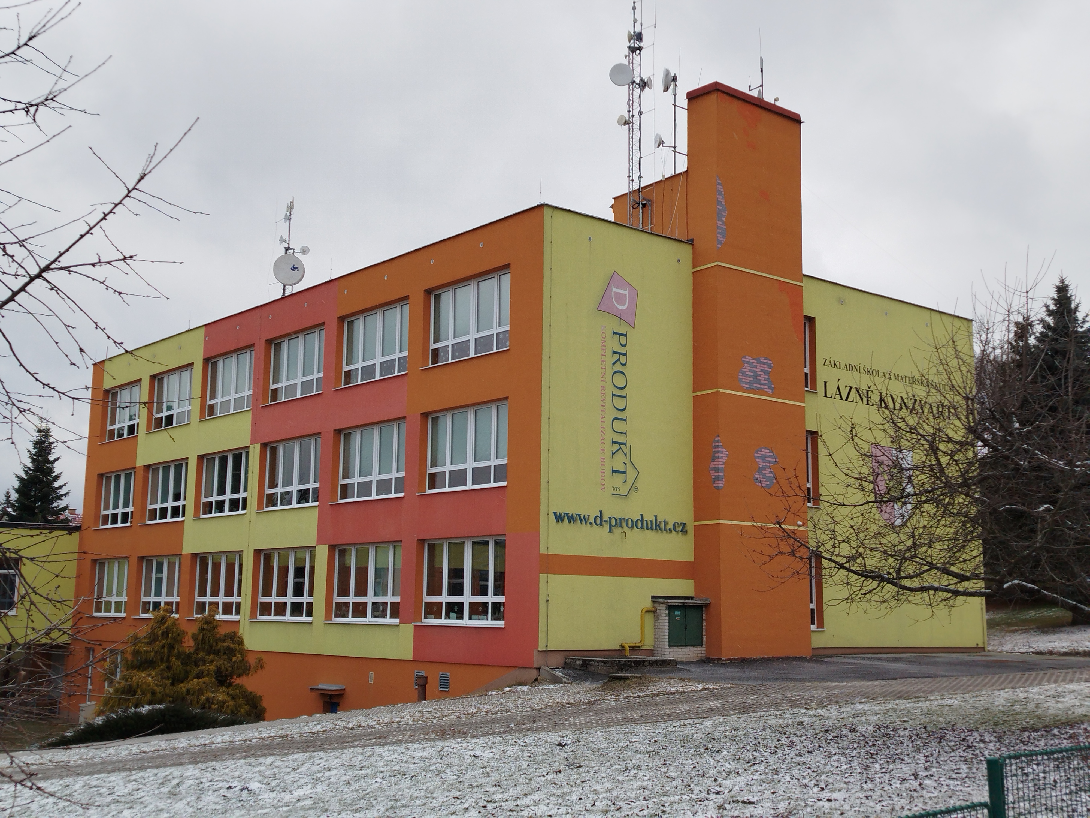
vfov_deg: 37.7
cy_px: 409
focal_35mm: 38
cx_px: 545
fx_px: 1197
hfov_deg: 49.0
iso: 50
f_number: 1.7
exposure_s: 1/112
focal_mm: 5.31
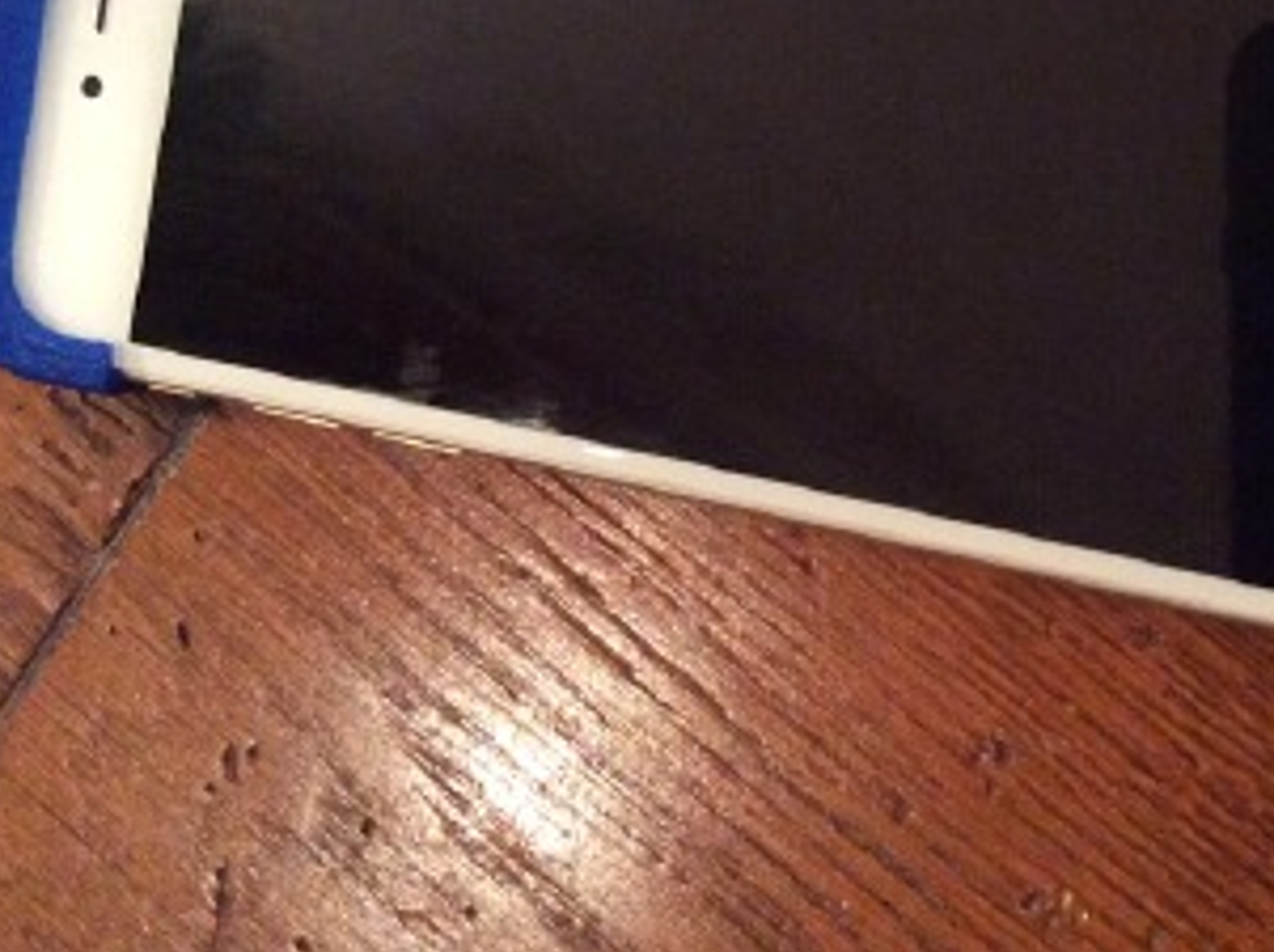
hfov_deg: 33.4
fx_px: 2095
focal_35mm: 57
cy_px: 135
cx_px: 876
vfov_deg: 25.0
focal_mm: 3.3
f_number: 2.4
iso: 400
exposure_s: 1/17
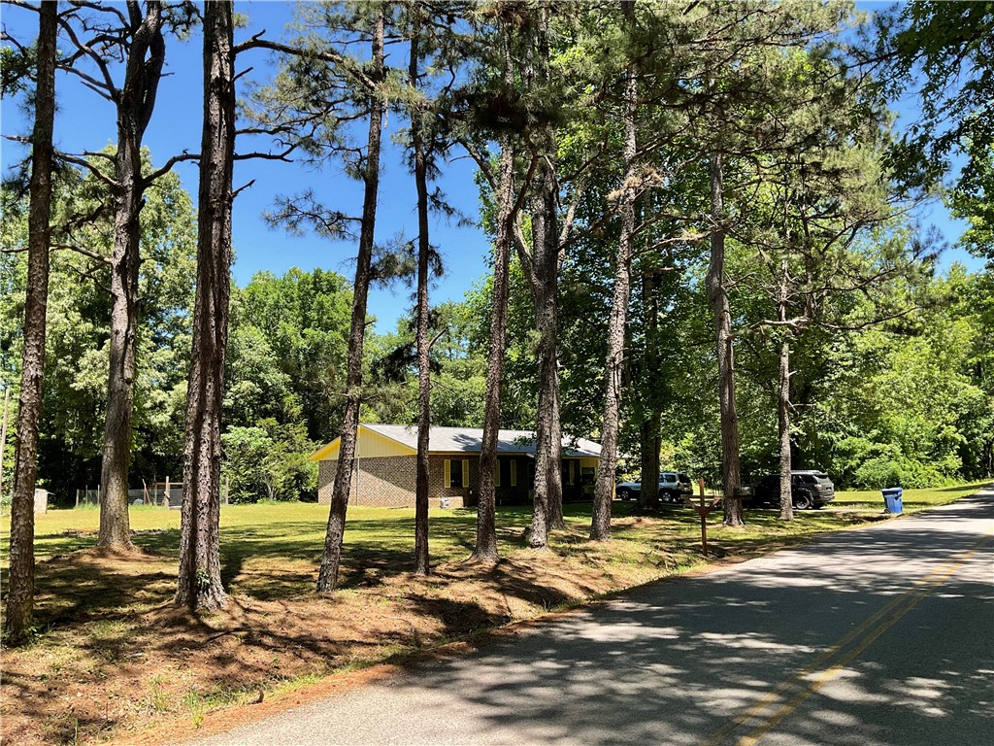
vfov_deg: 48.2
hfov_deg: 61.7
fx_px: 833
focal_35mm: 29
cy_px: 373
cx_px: 497
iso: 16
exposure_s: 1/482
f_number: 1.8
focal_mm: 3
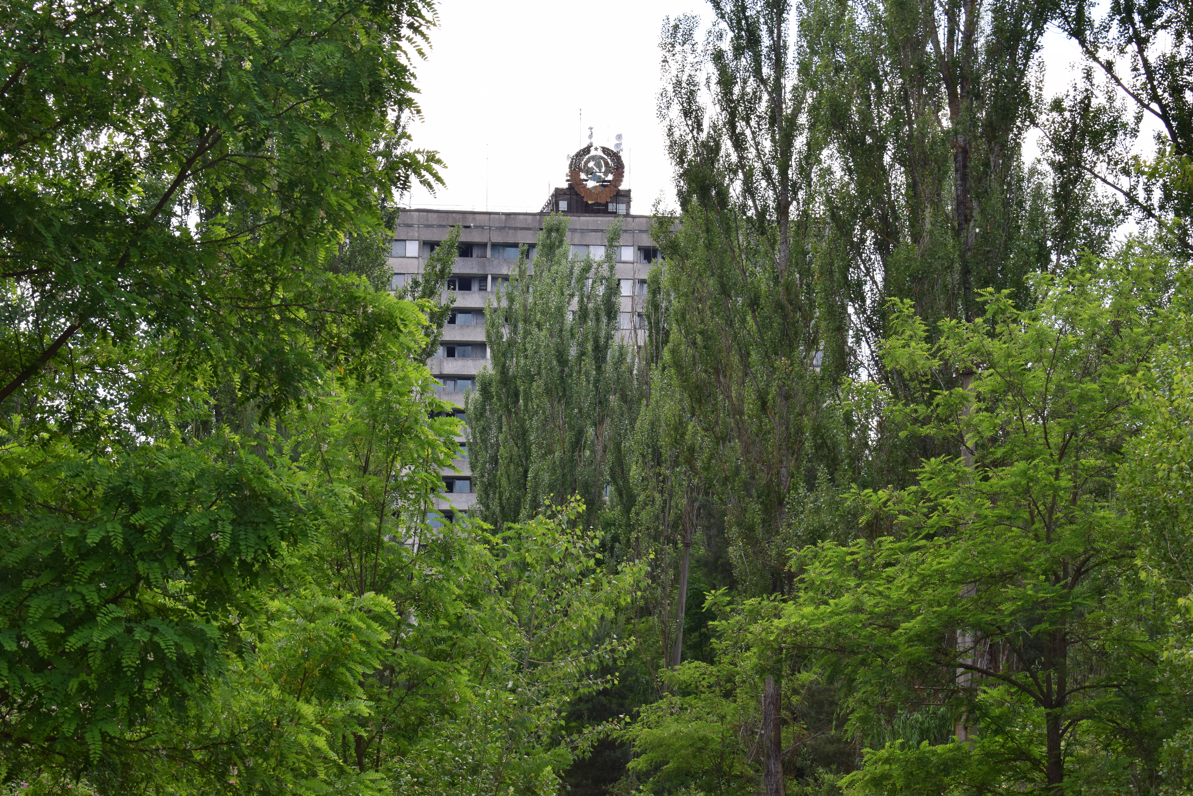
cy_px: 398
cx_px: 596
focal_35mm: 82
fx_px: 2734
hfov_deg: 24.6
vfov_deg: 16.6
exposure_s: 1/320
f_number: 10
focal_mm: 55
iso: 400
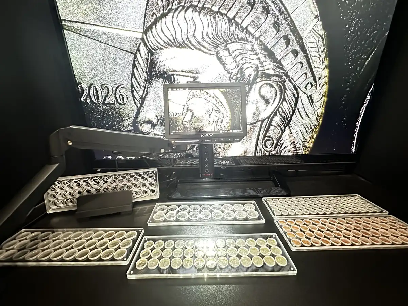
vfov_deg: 85.7
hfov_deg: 102.1
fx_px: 165
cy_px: 153
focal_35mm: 14
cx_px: 204
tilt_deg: -15.6
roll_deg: +1.6
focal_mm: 2.22
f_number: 2.2
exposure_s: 1/24
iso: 2500
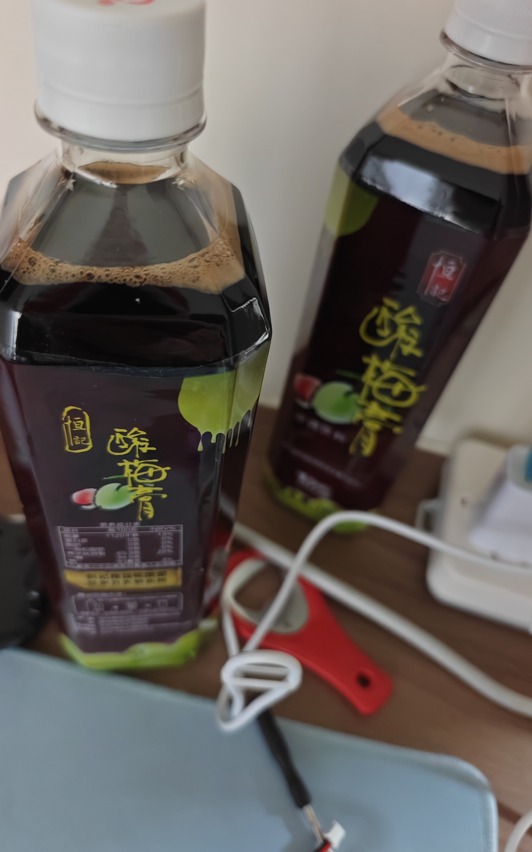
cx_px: 262
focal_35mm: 25
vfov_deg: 72.5
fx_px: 580
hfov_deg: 49.3
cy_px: 425
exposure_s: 1/100
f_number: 1.68
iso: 9919
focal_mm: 6.45
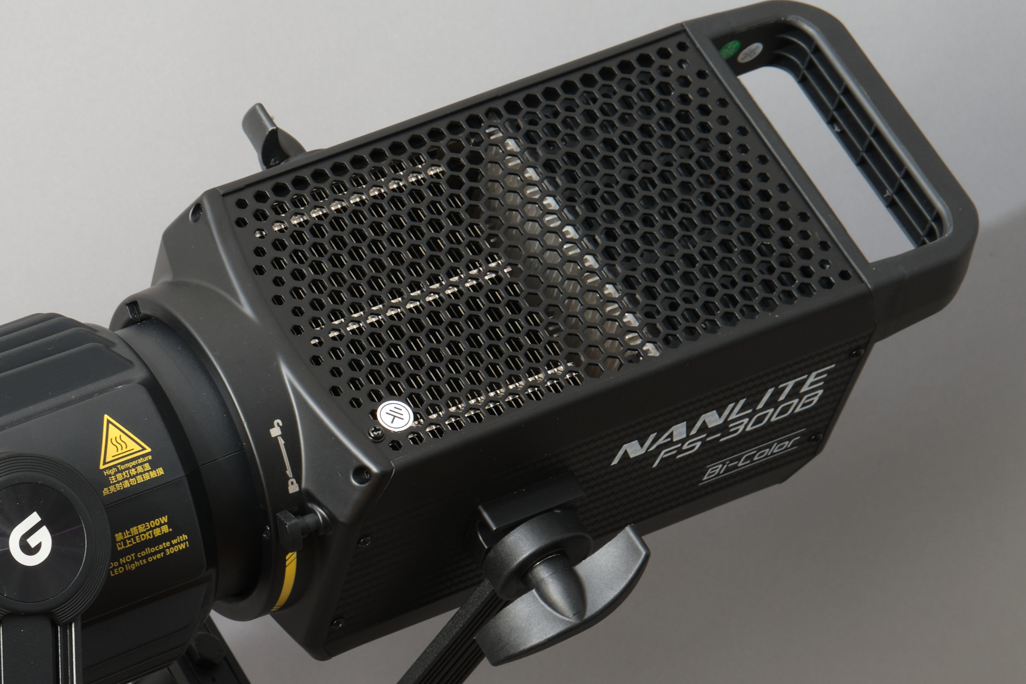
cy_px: 670
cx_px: -137
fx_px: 4047
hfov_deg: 14.1
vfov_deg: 9.6
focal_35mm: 142
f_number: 8
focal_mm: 35
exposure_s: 1/250
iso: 160
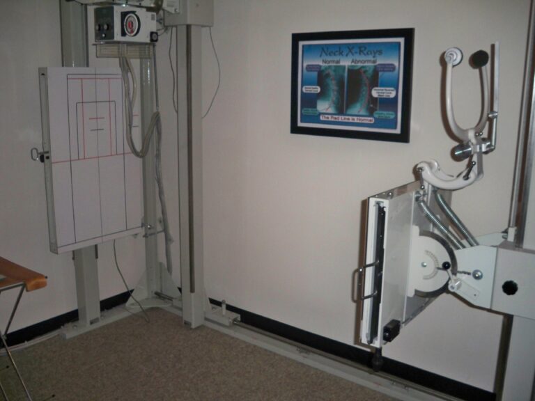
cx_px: 268
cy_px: 200
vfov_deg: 40.7
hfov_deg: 52.6
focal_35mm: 35
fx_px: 541
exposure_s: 1/60
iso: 200
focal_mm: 6.3
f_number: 3.1
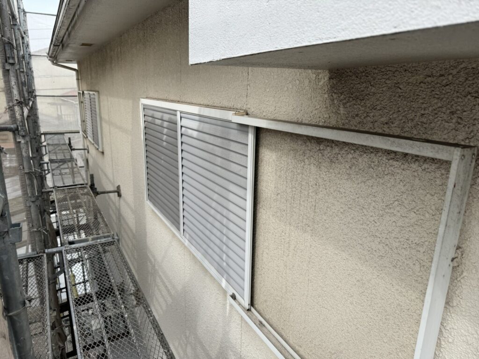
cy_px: 180
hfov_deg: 71.6
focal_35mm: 24
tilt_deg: -14.4
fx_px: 332
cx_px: 240
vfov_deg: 56.8
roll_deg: -1.0
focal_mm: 6.76
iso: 80
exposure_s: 1/1193
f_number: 1.78
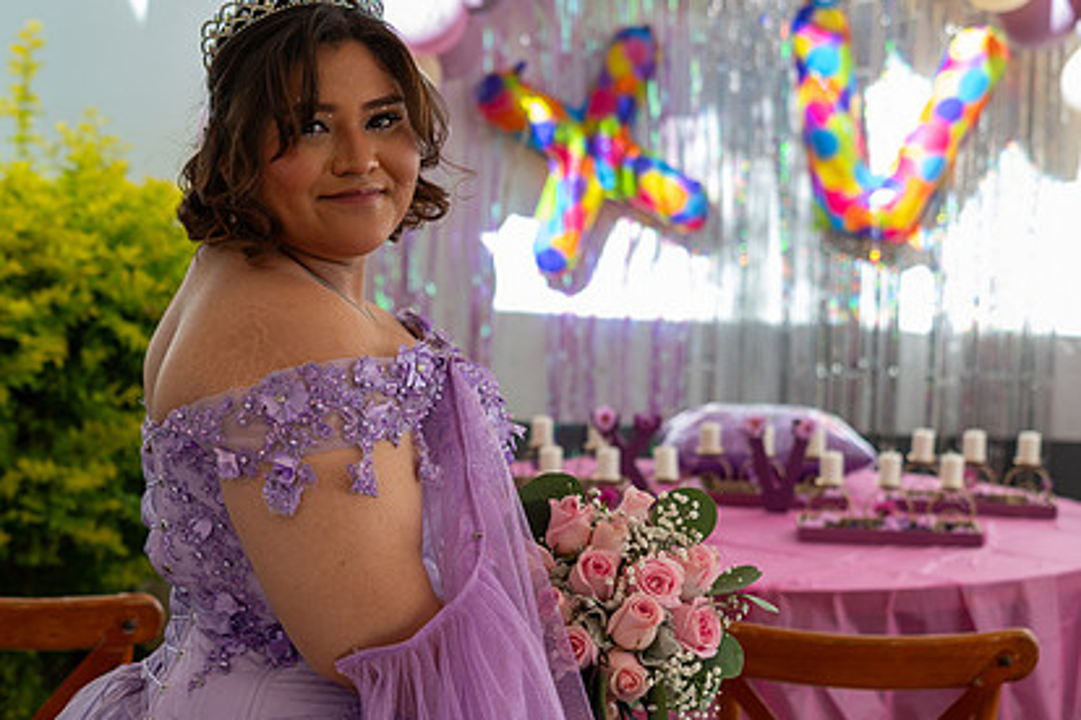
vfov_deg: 16.3
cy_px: 387
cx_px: 400
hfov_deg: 24.1
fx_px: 2522
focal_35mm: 84
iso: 400
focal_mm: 60
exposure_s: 1/500
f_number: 5
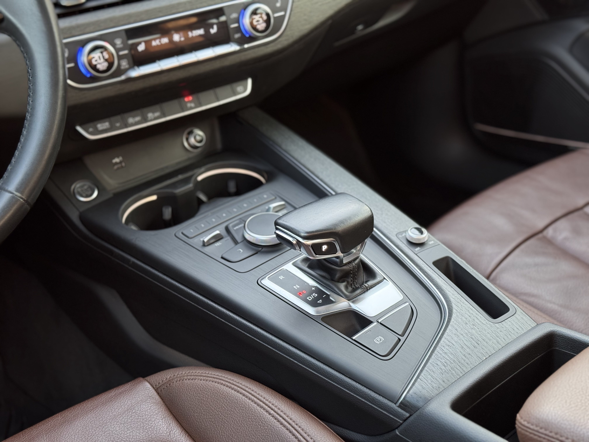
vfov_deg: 30.3
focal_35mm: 48
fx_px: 817
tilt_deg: -26.3
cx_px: 294
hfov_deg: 39.7
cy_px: 221
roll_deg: +7.8
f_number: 1.78
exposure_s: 1/87
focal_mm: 6.76
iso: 100
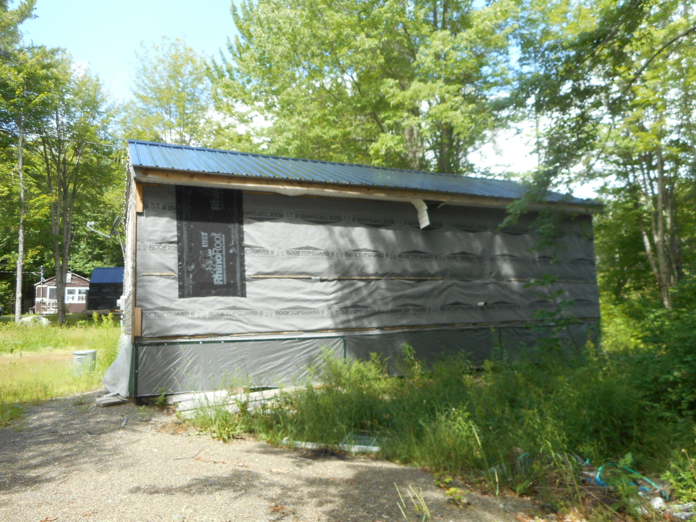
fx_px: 503
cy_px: 261
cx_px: 348
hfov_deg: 69.4
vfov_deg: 54.9
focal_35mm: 25
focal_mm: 4.5
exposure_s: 1/125
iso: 80
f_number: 3.7
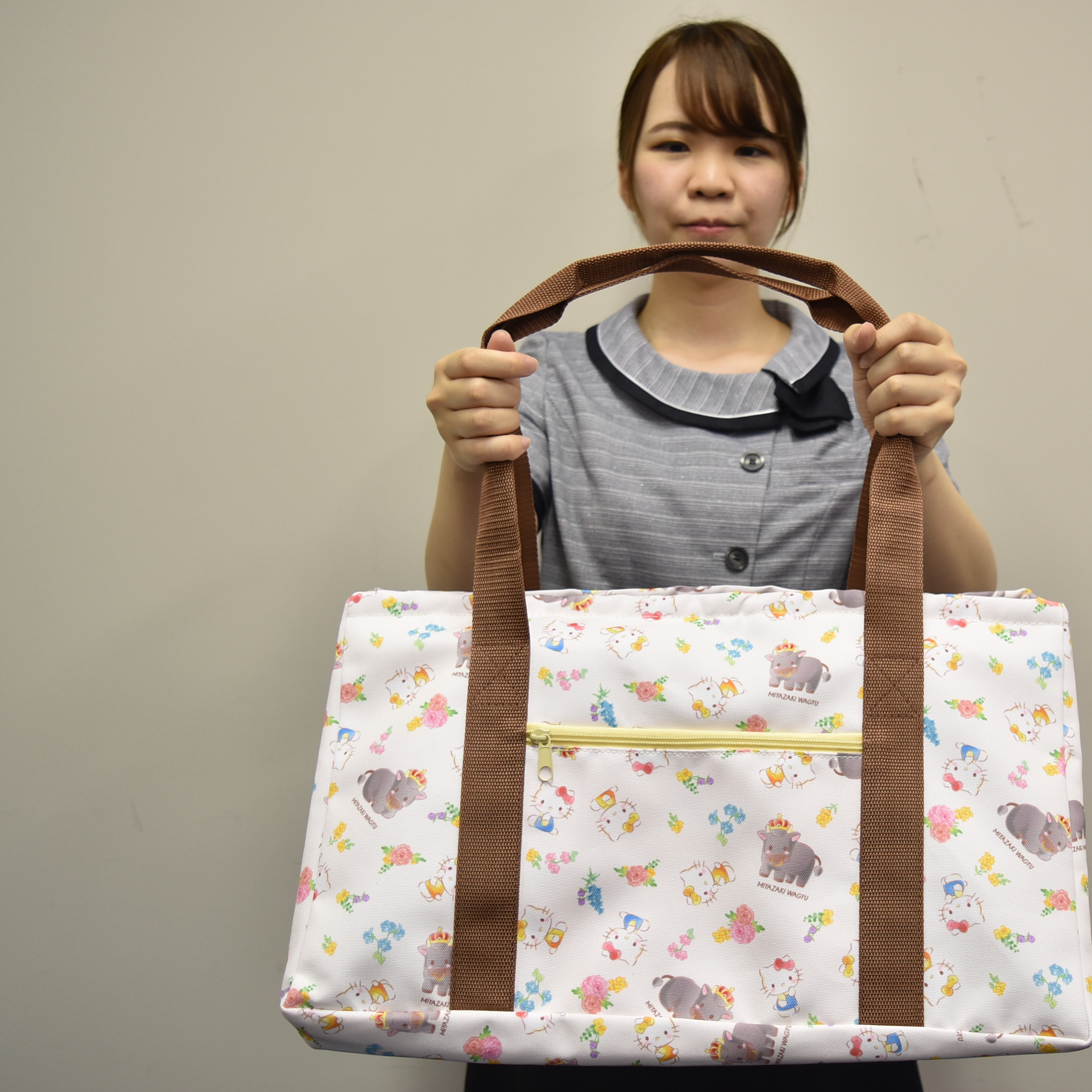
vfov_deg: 42.8
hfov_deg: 42.3
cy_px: 543
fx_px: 1392
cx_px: 715
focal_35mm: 39
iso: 400
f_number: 4
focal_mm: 20
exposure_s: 1/60
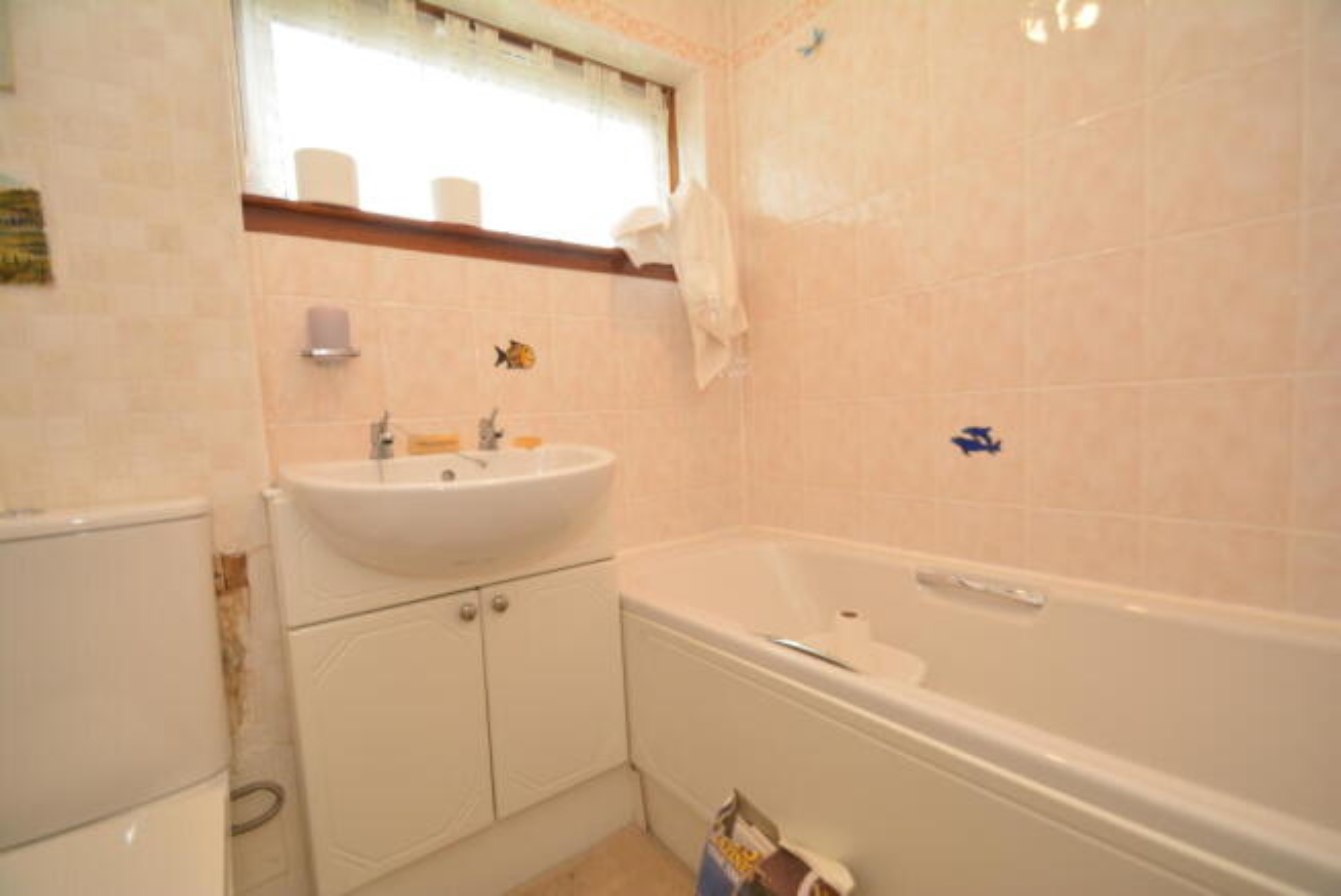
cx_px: 670
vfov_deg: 77.4
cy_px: 448
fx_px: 559
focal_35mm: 15
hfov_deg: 100.4
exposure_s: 1/15
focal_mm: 10
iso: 100
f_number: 4.5
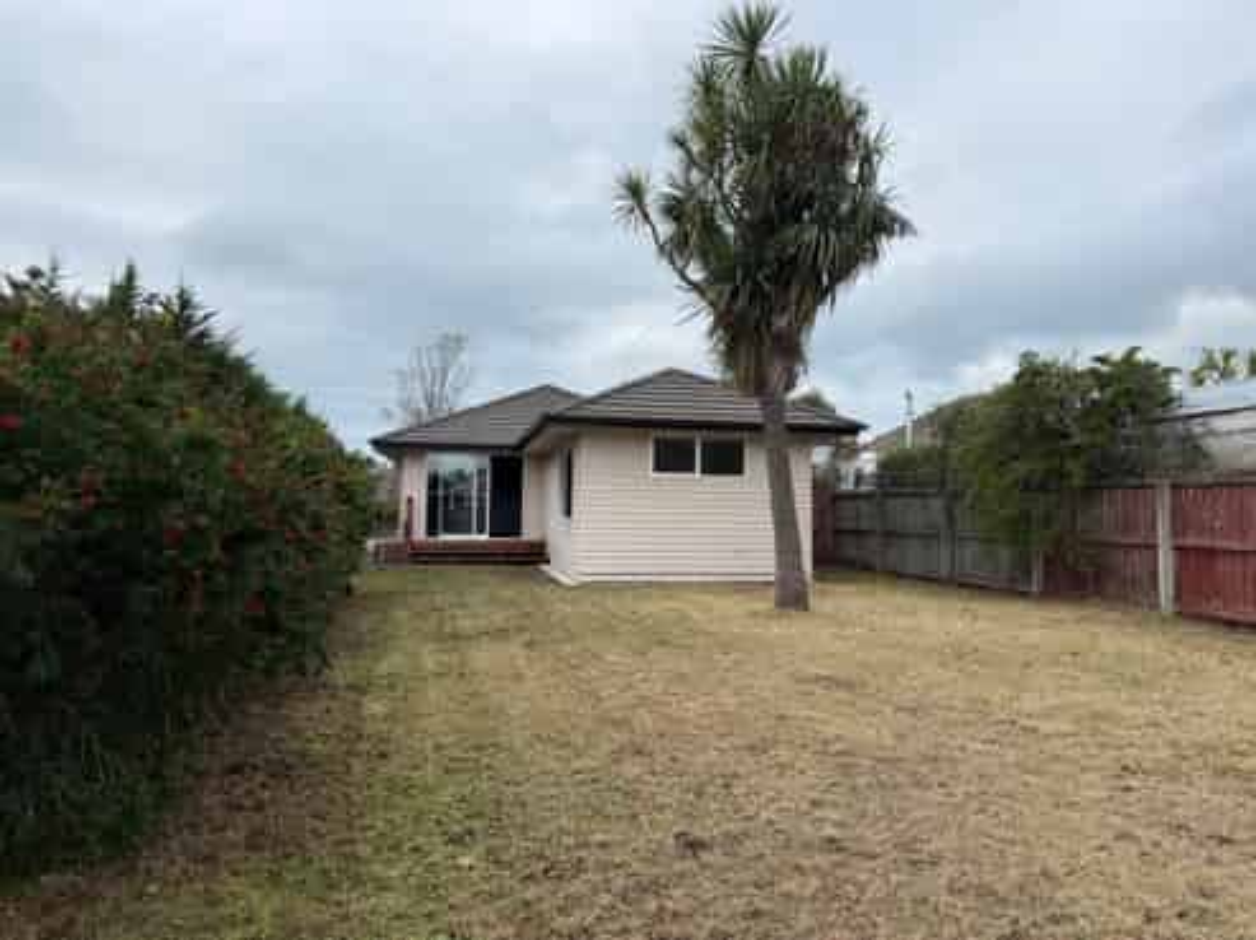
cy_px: 470
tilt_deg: +2.2
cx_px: 628
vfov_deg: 56.8
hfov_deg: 71.6
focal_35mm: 24
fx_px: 870
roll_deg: -0.3
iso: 80
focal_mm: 6.76
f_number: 1.78
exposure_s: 1/2000
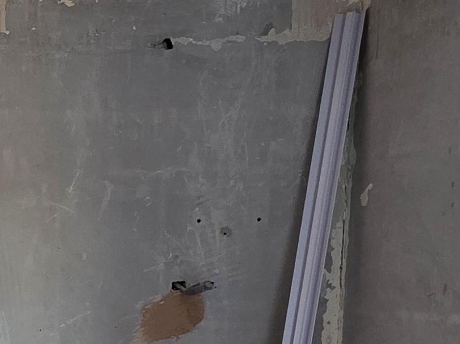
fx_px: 850
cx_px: -109
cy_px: 428
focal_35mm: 64
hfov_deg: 26.5
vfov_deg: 21.1
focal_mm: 2.2
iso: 125
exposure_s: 1/100
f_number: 1.9
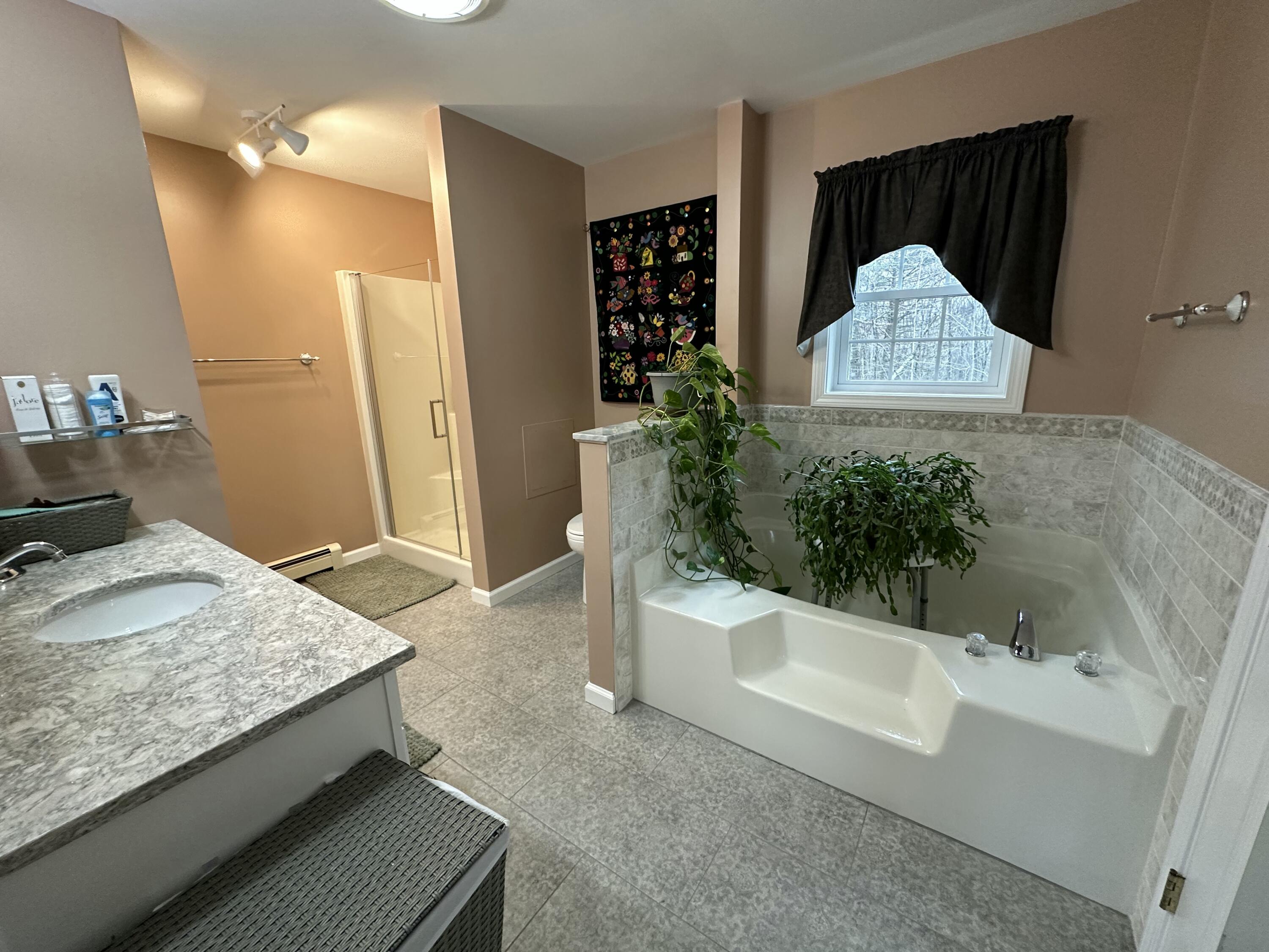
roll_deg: +1.5
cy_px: 476
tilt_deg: -13.2
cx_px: 634
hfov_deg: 102.1
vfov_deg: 85.7
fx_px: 513
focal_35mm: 14
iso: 250
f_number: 2.2
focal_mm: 2.22
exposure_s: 1/60
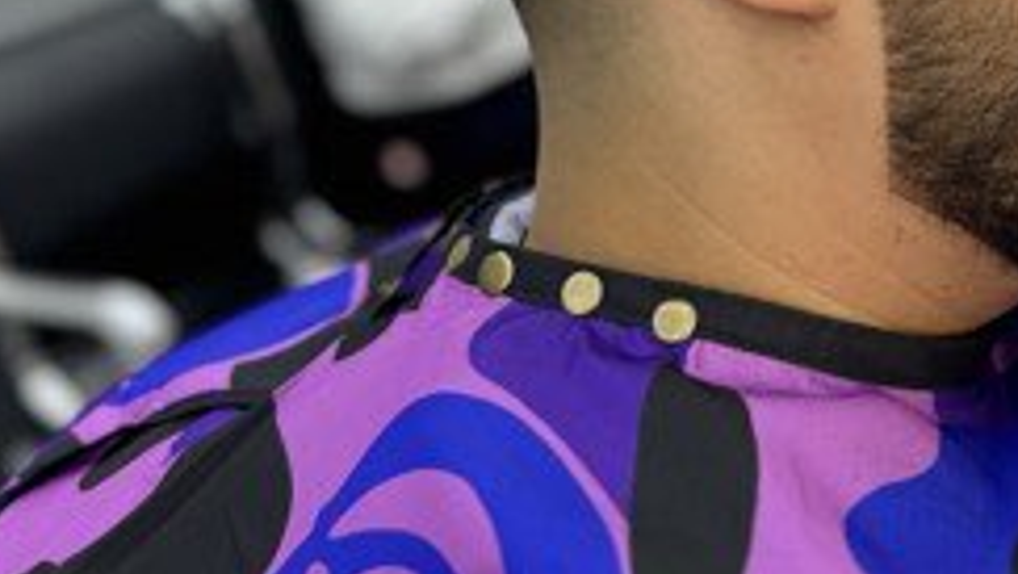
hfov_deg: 34.9
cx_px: 815
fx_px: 1566
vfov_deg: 19.4
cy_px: -134
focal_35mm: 58
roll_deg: +2.9
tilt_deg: -11.4
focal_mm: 6.76
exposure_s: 1/157
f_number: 1.78
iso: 100
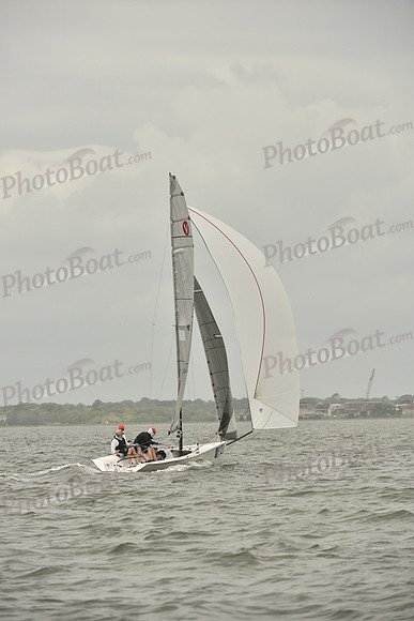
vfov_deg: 7.9
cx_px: 207
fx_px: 4482
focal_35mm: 260
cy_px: 310
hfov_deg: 5.3
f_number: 7.1
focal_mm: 260
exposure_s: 1/1250
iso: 320
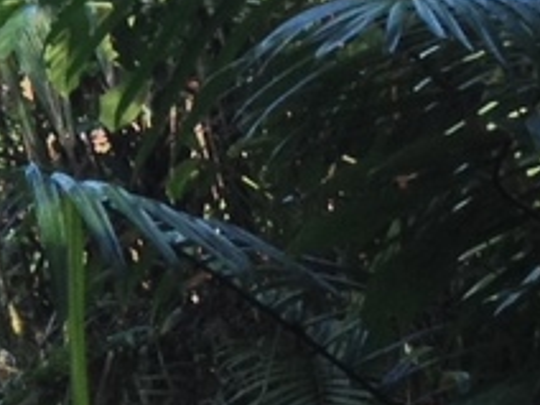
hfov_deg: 6.9
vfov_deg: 5.6
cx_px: -897
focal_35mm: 264
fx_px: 4118
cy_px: -56
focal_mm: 4.28
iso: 50
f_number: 2.4
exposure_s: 1/120
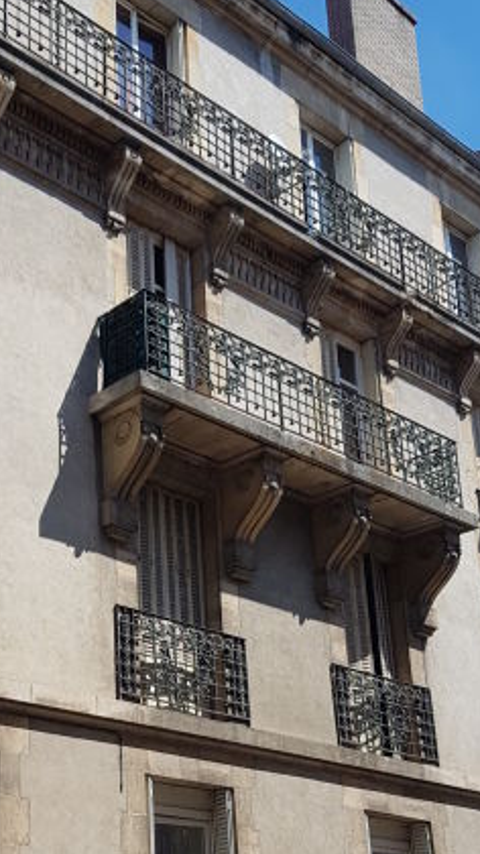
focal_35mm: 54
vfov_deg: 38.2
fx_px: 1223
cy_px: 553
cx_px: 106
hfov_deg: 22.0
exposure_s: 1/1728
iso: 40
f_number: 1.7
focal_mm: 4.2
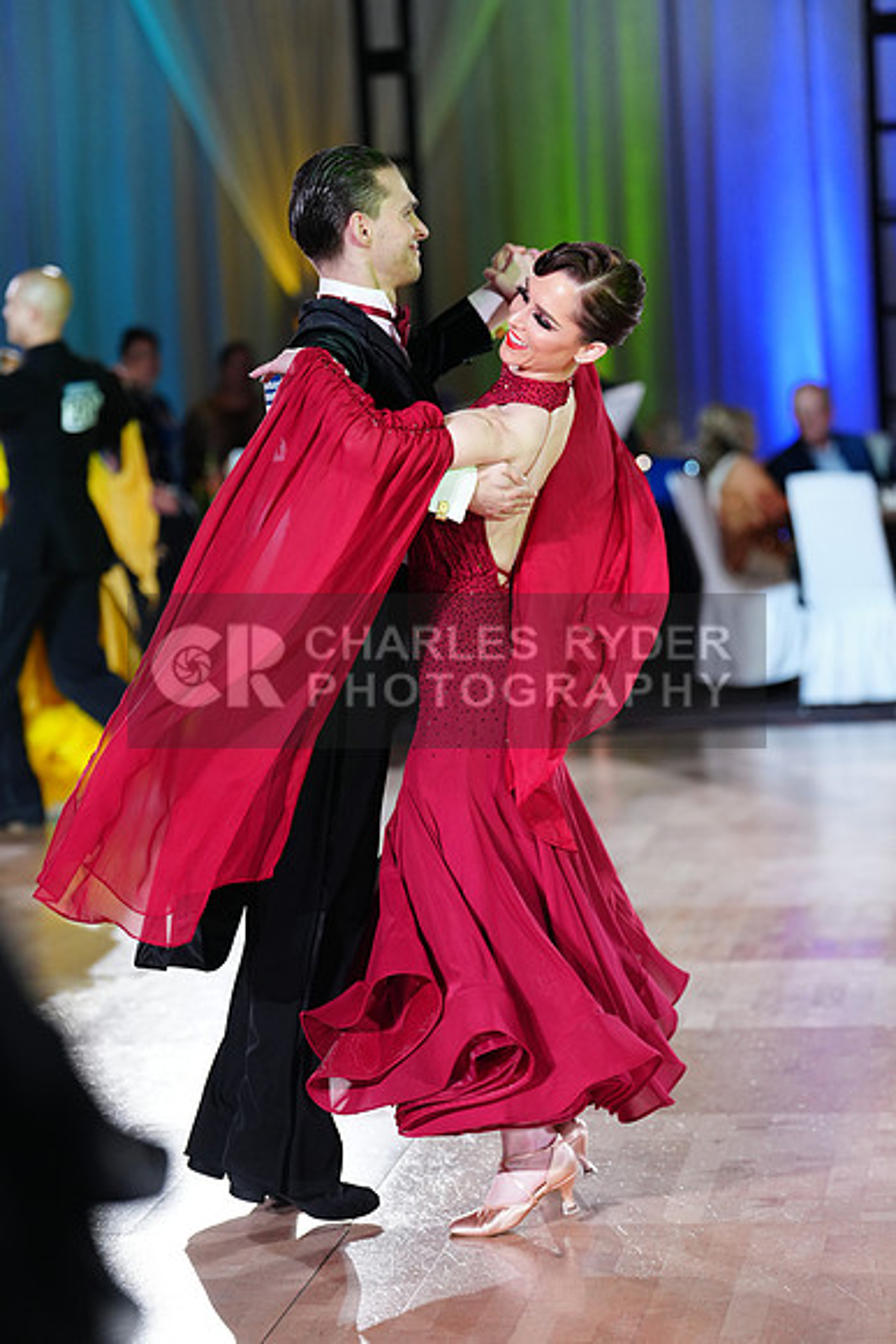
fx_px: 4141
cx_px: 448
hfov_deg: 12.3
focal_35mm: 111
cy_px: 672
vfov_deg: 18.4
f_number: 2.8
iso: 1600
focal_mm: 111
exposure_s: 1/400
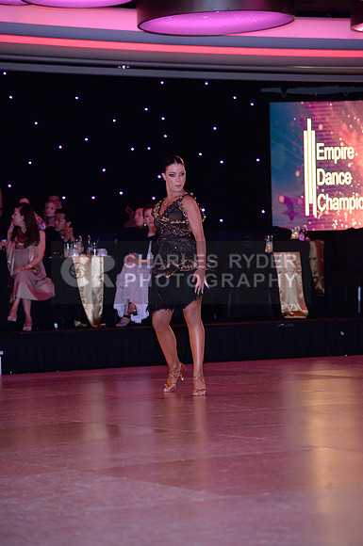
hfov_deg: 11.4
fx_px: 1820
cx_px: 182
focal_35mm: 120
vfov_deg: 17.1
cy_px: 273
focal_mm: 120
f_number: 4
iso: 2500
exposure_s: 1/250
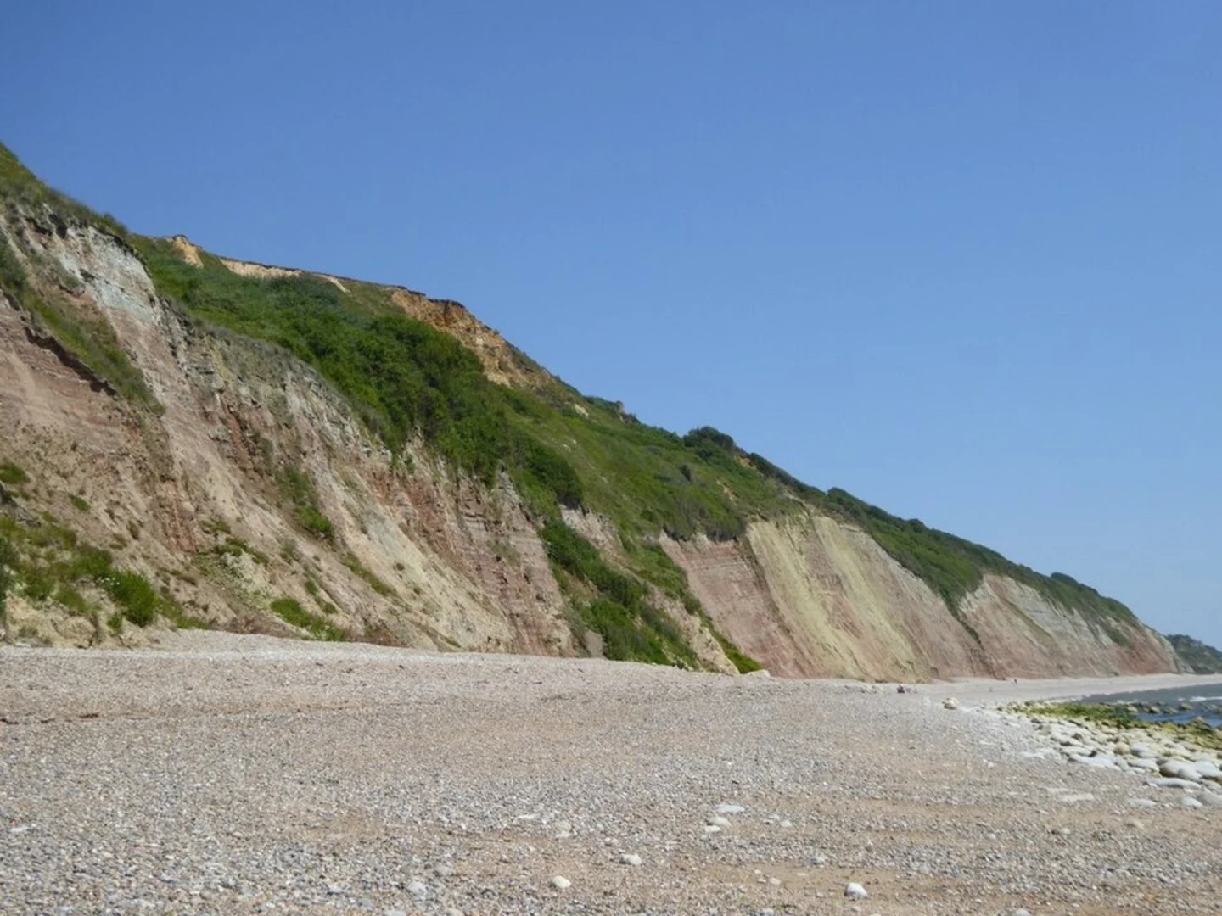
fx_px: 1871
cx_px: 611
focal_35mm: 53
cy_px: 458
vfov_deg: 27.5
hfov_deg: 36.2
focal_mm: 9
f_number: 4.1
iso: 100
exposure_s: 1/1000
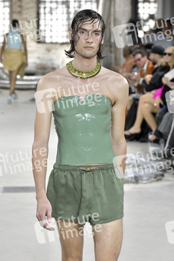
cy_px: 130
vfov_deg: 15.5
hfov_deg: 10.4
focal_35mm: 132
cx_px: 87
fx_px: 959
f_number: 6.3
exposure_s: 1/320
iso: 2500
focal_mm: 110
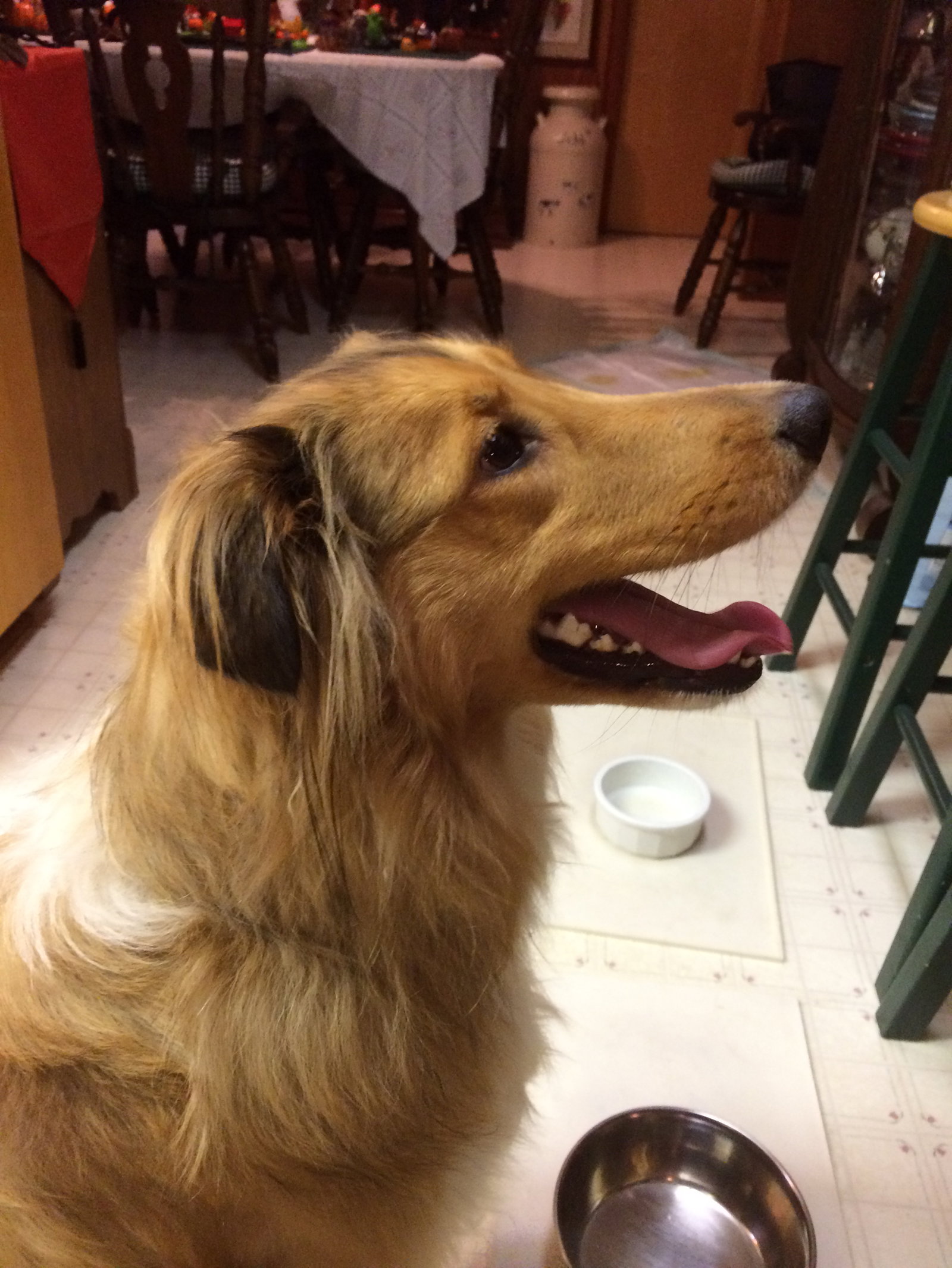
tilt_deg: -30.0
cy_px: 634
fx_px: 1063
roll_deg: -2.3
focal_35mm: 29
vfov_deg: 61.7
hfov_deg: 48.2
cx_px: 476
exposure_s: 1/30
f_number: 2.2
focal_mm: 4.15
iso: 250
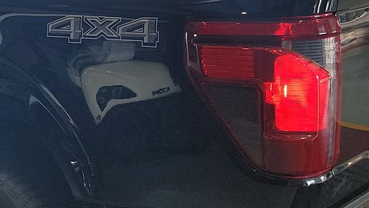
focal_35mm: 80
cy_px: 74
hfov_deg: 25.6
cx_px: 31
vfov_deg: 15.1
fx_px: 783
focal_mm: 6.7
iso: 94
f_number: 1.8
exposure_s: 1/59
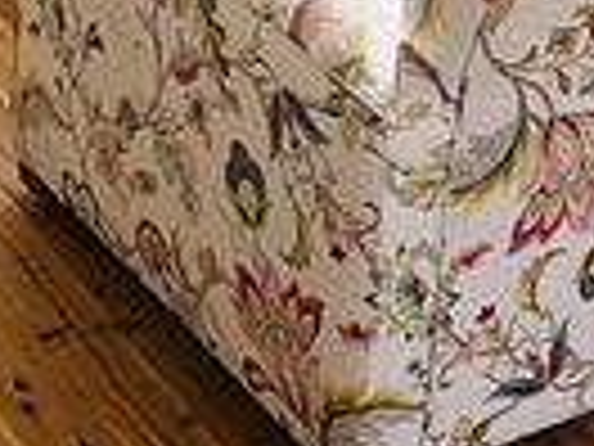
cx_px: 225
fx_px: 1939
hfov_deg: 17.4
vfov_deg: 11.8
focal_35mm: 113
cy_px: -426
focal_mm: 6.76
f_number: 1.78
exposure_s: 1/283
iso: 80
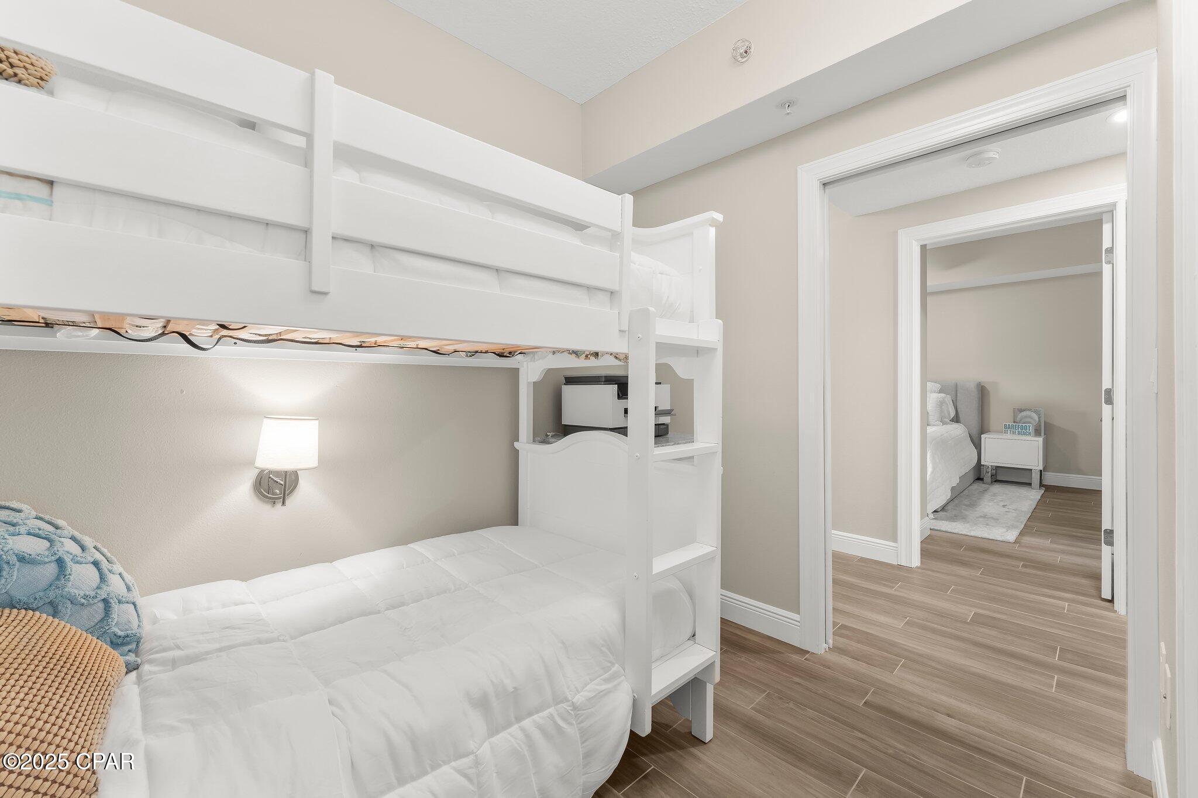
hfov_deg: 104.3
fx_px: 466
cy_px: 399
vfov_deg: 81.2
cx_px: 599
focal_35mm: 14
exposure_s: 1/5
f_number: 8
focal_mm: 14
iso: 400
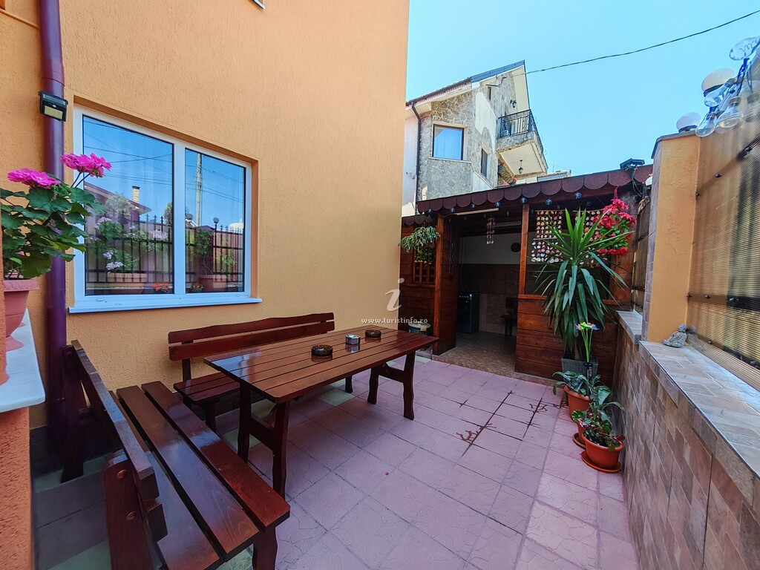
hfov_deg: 110.5
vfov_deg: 94.5
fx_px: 263
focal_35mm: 12
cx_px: 380
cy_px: 285
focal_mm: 1.82
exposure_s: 1/290
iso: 50
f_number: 2
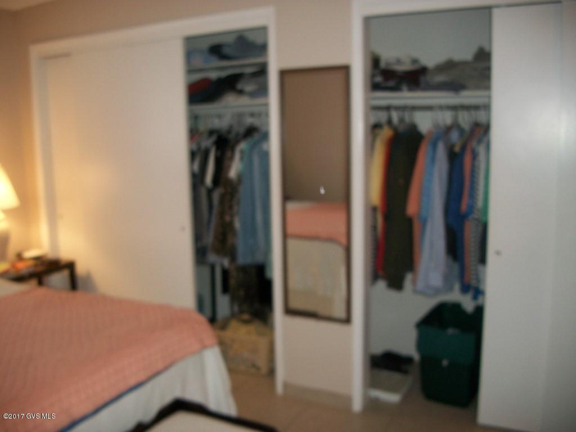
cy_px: 216
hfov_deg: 56.8
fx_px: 532
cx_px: 288
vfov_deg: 44.2
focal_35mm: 32
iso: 80
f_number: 2.9
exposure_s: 1/30
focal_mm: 5.7
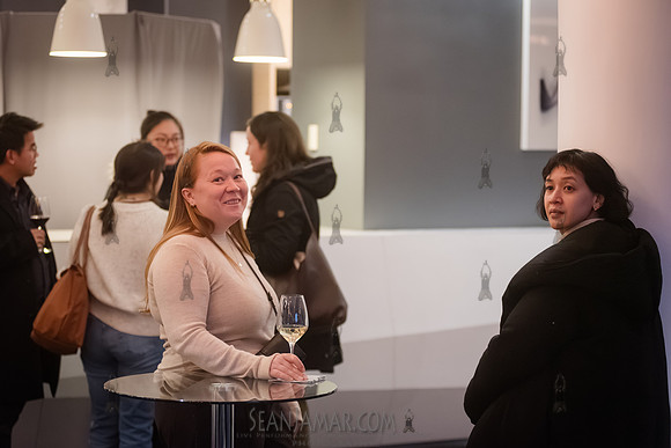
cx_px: 318
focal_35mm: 88
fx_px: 1632
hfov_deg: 23.2
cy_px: 223
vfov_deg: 15.6
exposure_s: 1/250
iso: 8000
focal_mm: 80
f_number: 2.8
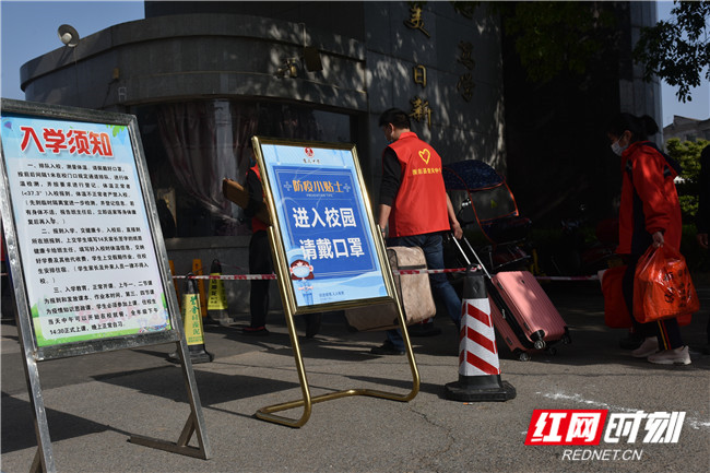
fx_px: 749
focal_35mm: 38
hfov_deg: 50.7
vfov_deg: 35.0
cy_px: 236
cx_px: 355
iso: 100
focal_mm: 38
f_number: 8
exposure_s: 1/500
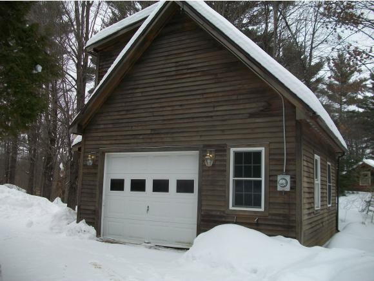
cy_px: 140
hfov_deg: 56.8
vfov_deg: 44.2
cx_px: 187
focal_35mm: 32
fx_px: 346
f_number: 2.9
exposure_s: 1/640
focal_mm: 5.7
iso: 80
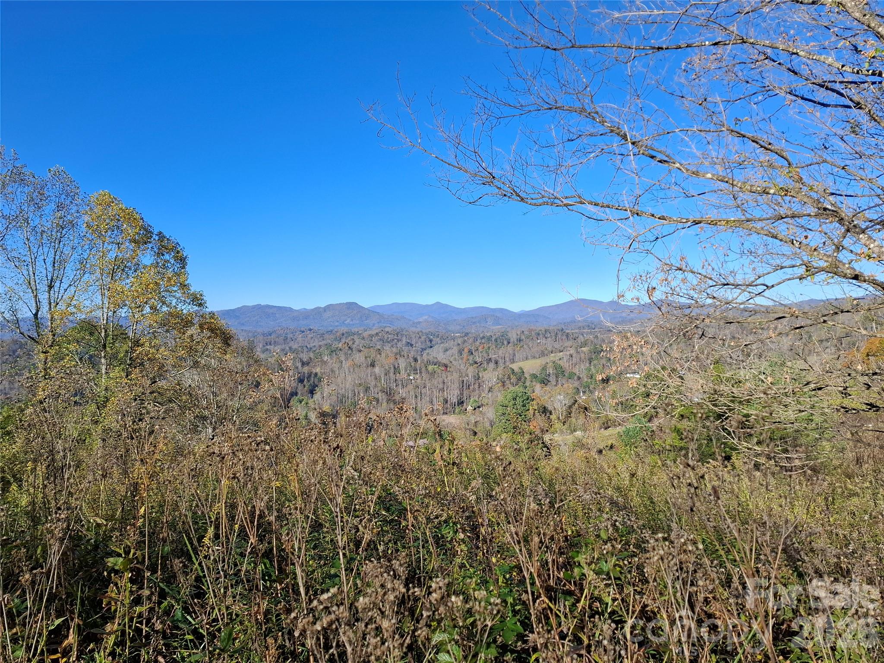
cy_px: 332
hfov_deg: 73.9
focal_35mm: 23
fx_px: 587
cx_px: 442
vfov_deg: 58.9
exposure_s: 1/1672
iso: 50
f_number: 1.8
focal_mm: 5.54
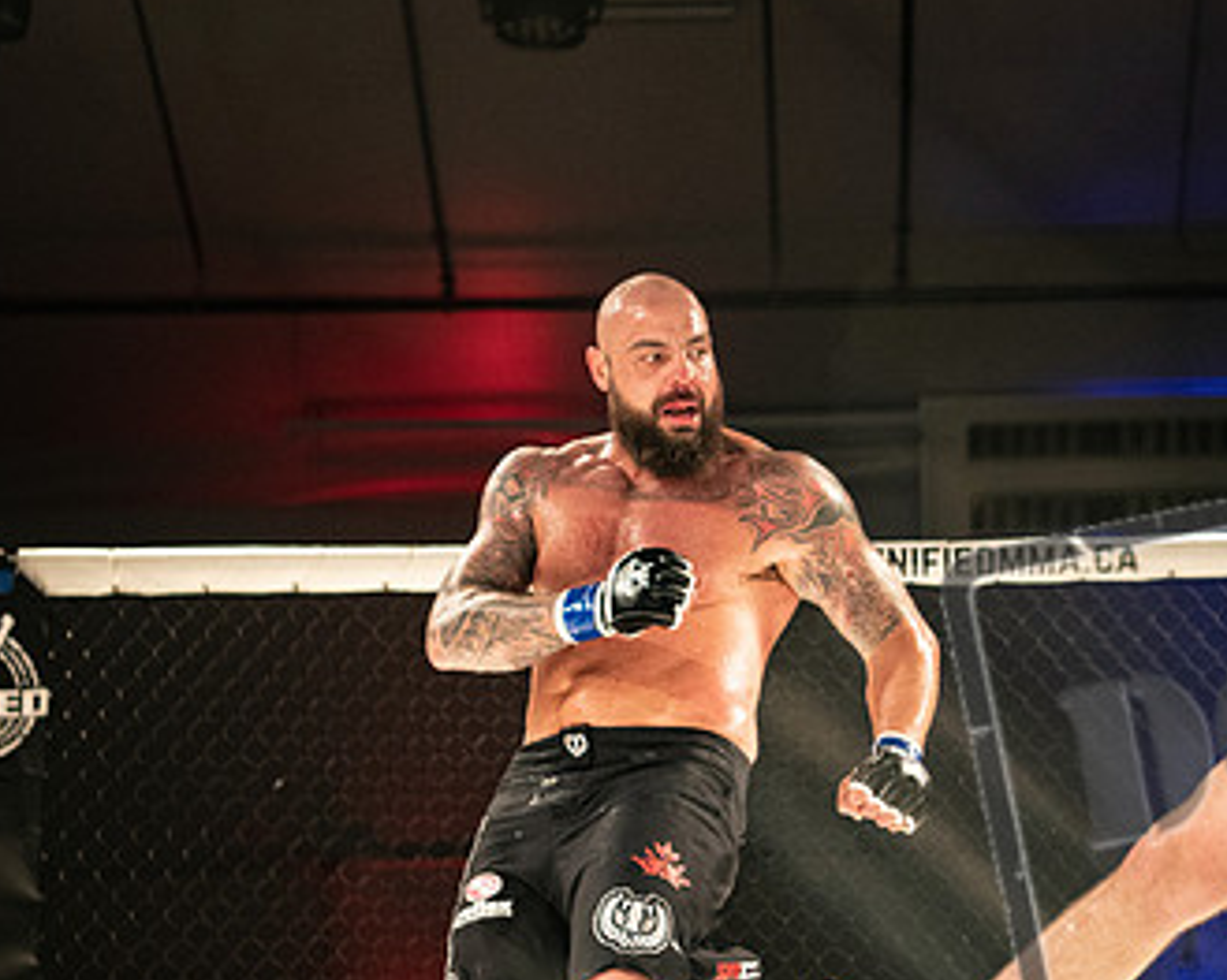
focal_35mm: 91
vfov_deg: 16.9
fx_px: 3304
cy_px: 617
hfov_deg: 20.8
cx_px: 951
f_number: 2.8
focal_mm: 55
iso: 2000
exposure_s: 1/1000
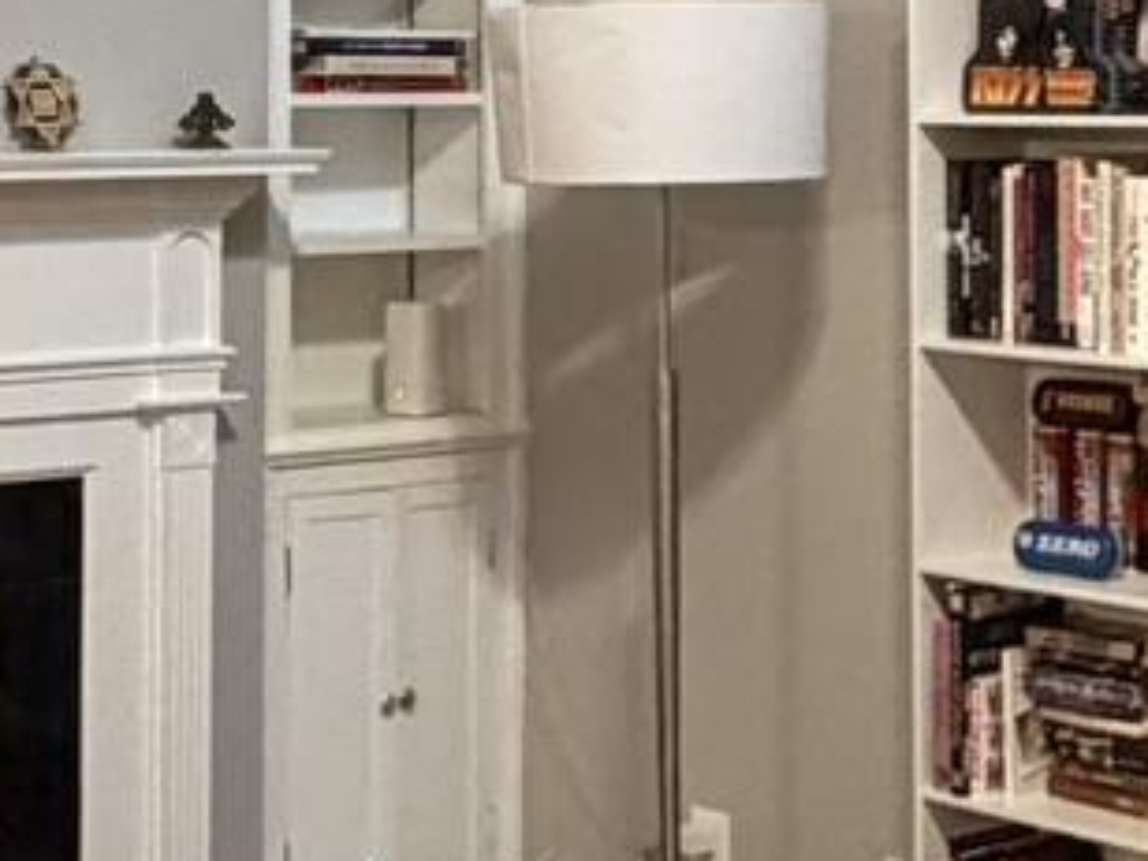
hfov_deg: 21.0
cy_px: 11
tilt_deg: +1.6
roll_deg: +0.1
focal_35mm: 93
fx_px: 3084
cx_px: 328
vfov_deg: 15.6
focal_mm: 2.22
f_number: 2.2
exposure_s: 1/60
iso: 500
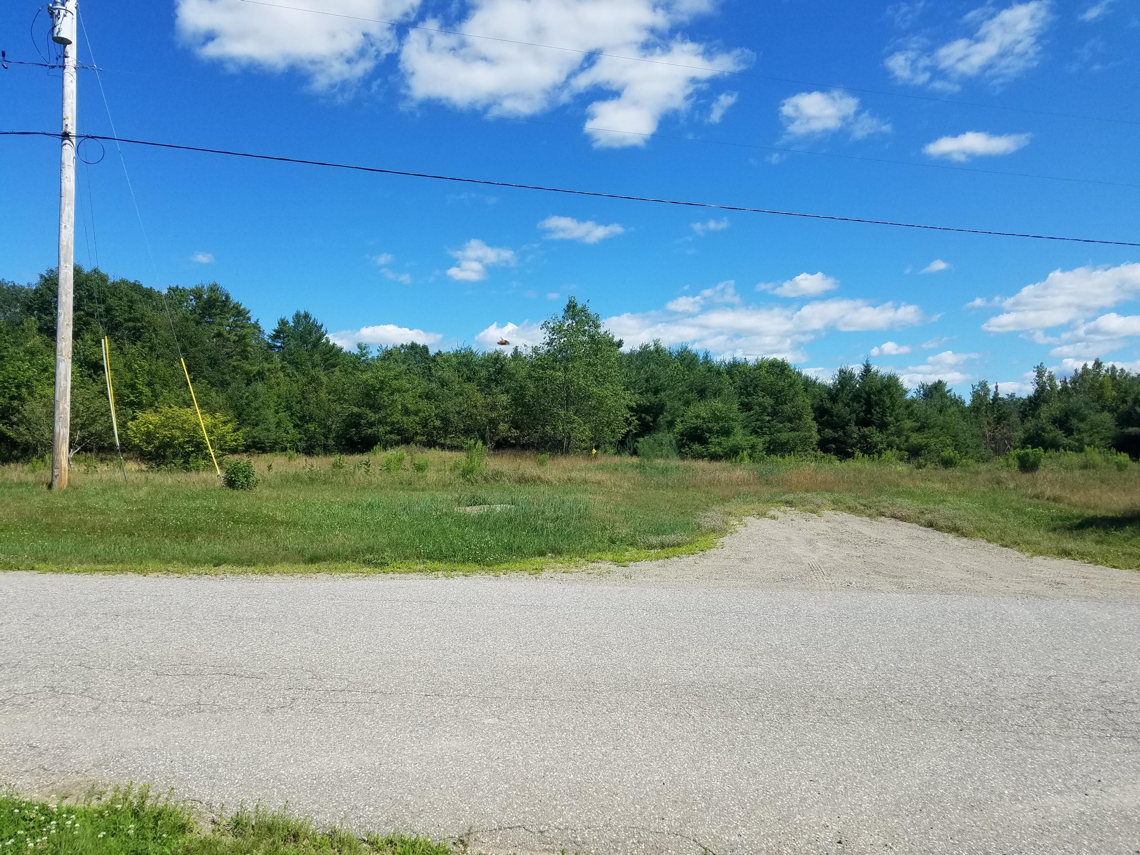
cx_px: 570
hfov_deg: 67.3
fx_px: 856
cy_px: 428
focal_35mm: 26
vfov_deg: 53.1
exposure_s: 1/2880
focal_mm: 4.2
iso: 50
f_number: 1.7
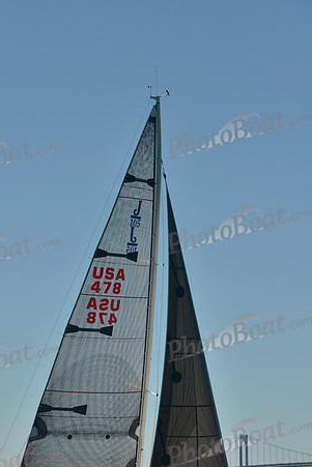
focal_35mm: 90
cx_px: 114
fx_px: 1169
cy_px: 296
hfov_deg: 15.2
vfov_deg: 22.6
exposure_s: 1/800
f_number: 9
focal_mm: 70
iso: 280
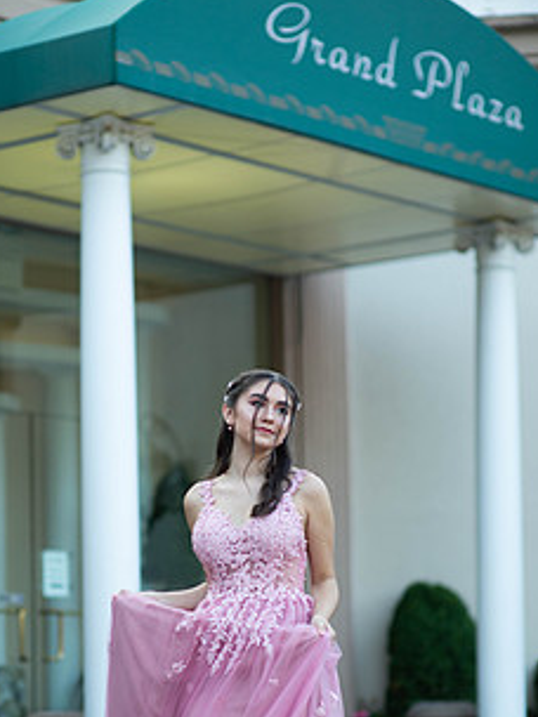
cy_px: 517
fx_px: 2507
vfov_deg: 16.2
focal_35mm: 121
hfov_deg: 12.2
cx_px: 206
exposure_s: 1/640
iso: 250
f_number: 2
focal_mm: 85
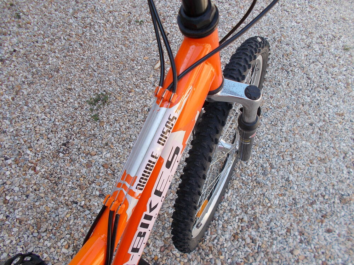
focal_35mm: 26
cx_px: 177
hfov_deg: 67.3
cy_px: 132
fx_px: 266
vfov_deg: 53.1
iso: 80
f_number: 3.2
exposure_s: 1/160
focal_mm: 4.6
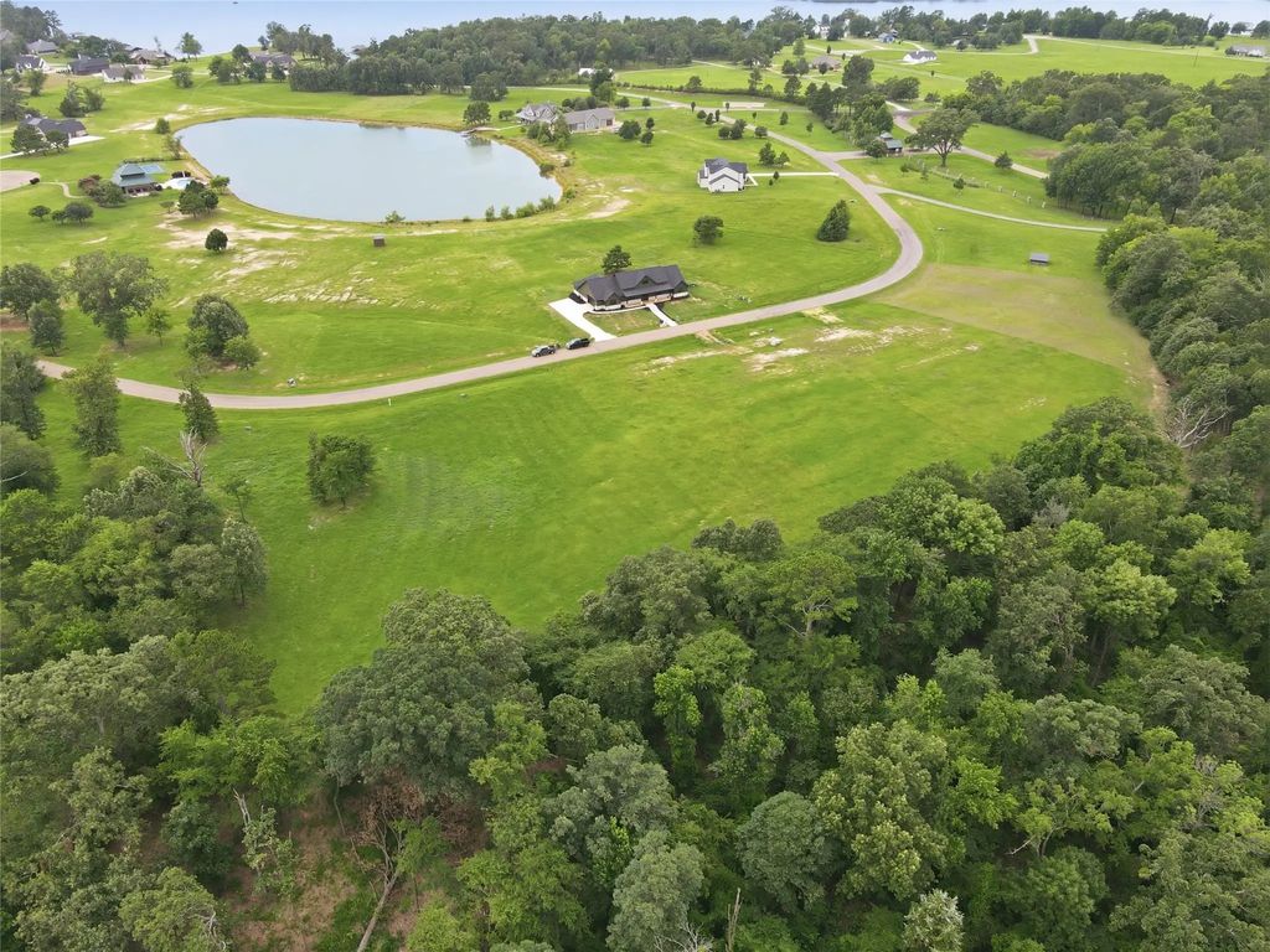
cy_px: 476
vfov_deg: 56.8
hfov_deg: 71.6
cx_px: 635
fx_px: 881
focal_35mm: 24
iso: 100
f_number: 2.8
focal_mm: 4.5
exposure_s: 1/160
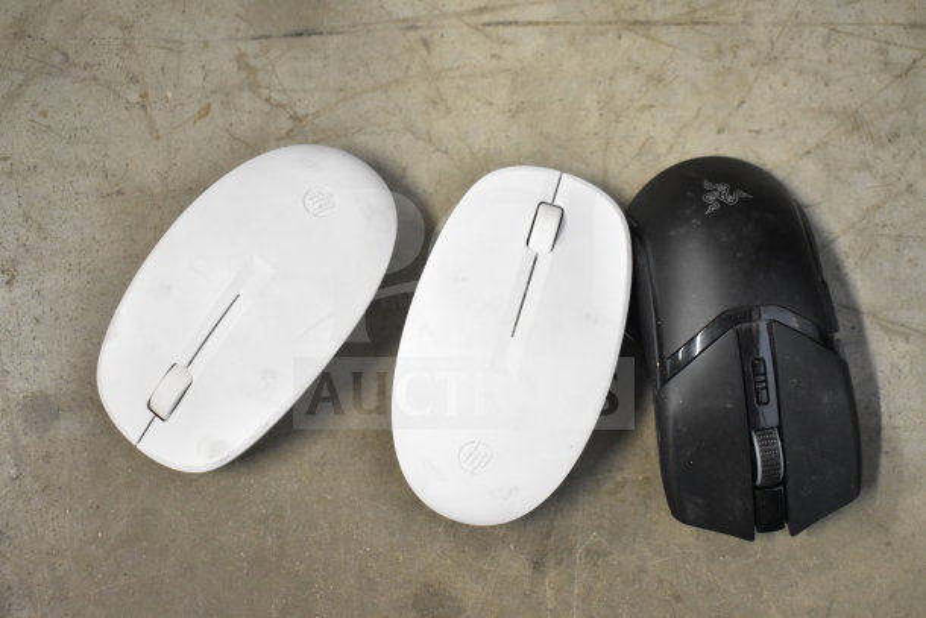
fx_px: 1196
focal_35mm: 46
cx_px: 463
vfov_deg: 29.0
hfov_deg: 42.3
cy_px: 309
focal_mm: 31
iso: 3600
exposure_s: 1/50
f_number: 4.2
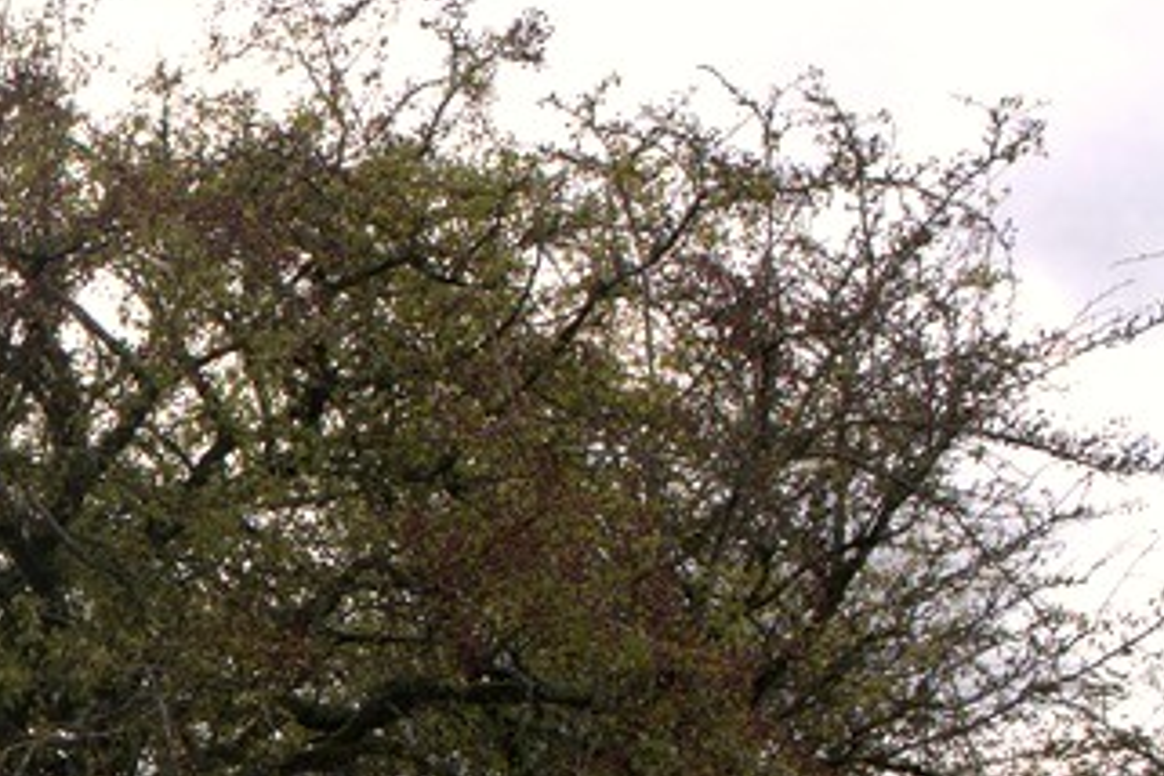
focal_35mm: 112
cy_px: 957
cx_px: -910
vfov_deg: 11.9
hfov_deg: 15.7
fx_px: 3621
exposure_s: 1/125
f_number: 9
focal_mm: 30
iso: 125
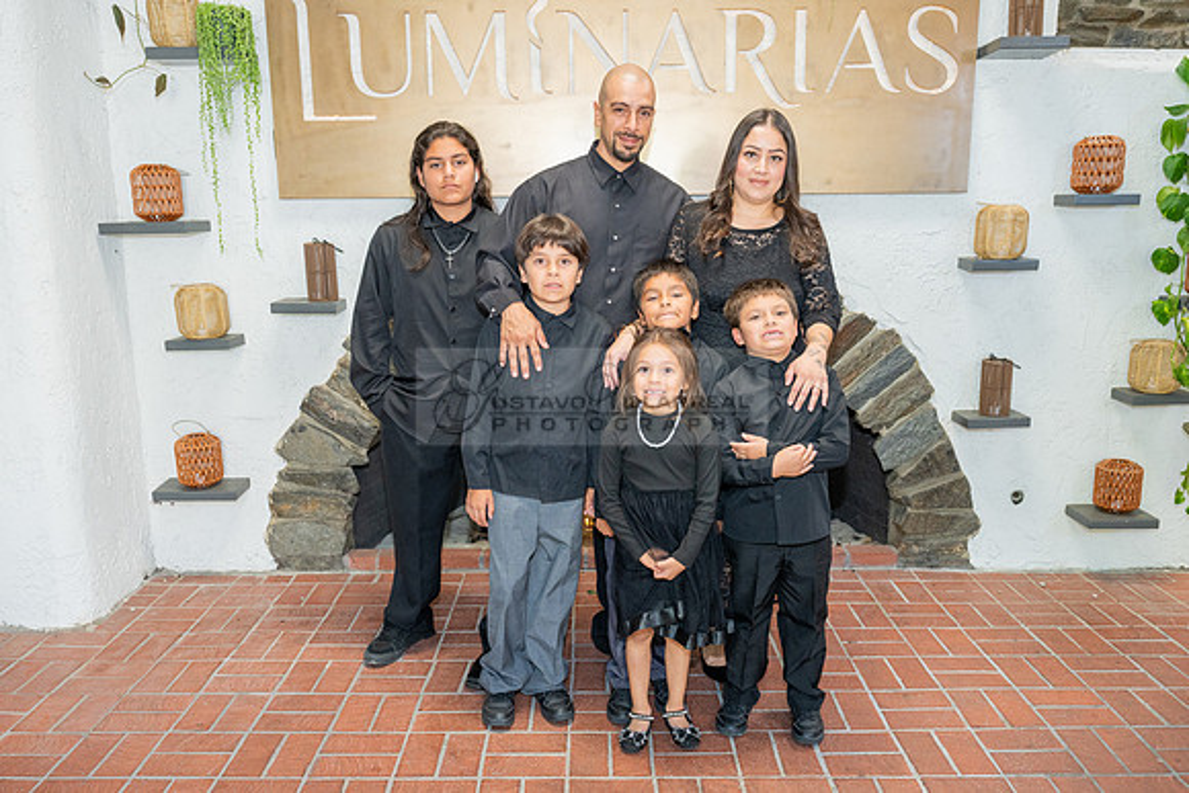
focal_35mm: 30
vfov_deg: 43.7
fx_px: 988
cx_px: 594
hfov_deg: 62.0
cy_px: 439
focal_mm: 27
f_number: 5
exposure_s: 1/200
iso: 800
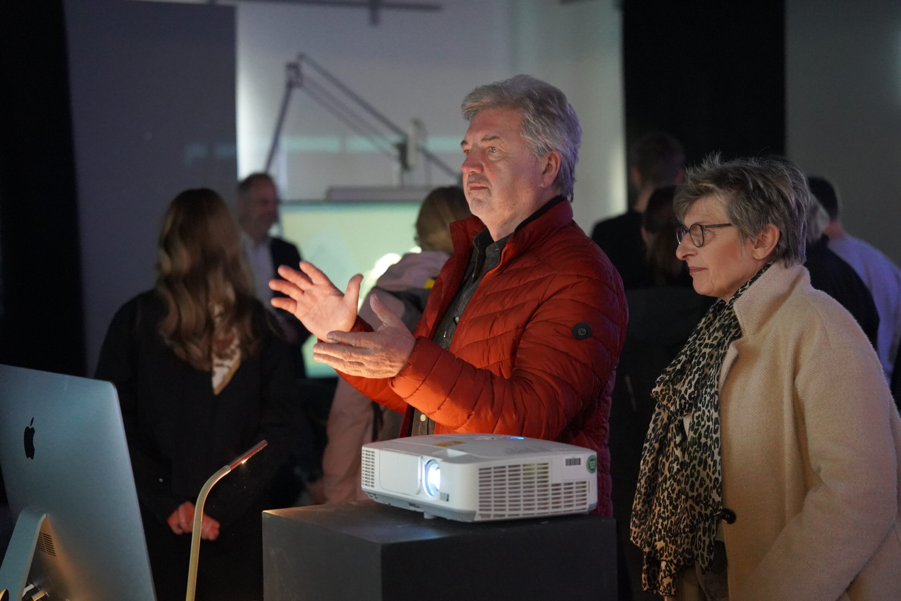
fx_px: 1752
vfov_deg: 19.5
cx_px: 450
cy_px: 300
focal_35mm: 70
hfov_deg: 28.8
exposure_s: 1/100
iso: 12800
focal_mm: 70
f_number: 2.8
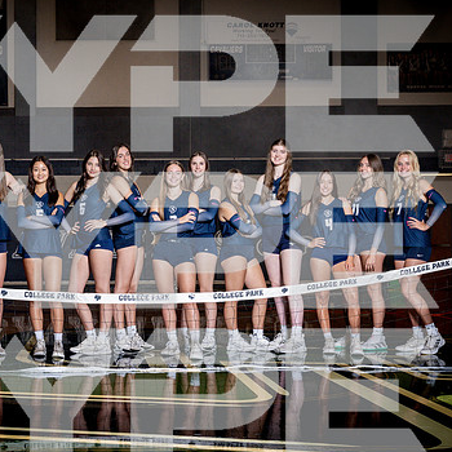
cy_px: 234
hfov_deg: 26.1
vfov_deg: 26.5
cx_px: 100
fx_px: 960
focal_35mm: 65
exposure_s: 1/250
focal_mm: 45
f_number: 11
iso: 400
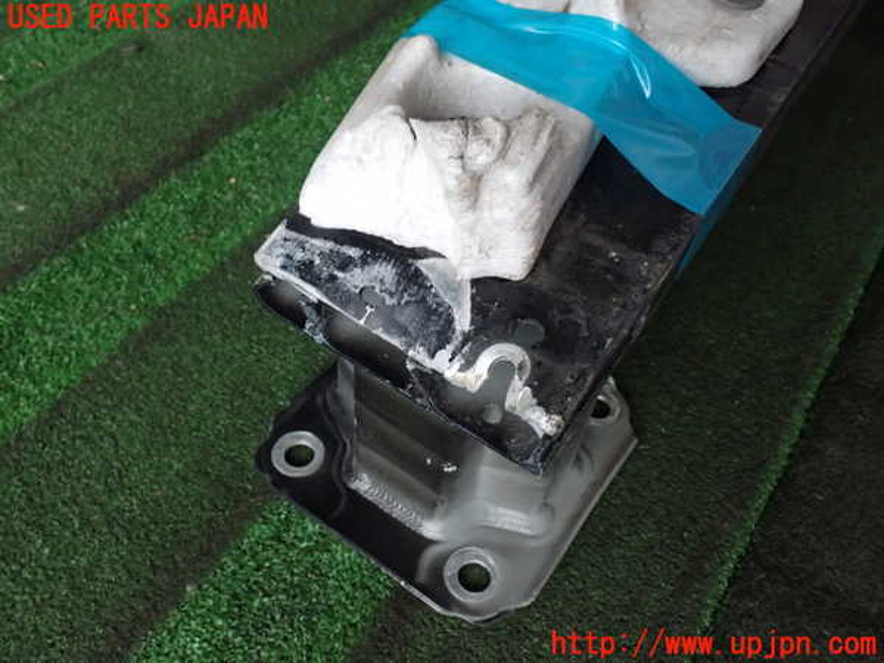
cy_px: 332
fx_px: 817
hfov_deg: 56.8
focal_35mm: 32
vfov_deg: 44.2
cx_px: 442
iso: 800
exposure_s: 1/25
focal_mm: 5.79
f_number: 9
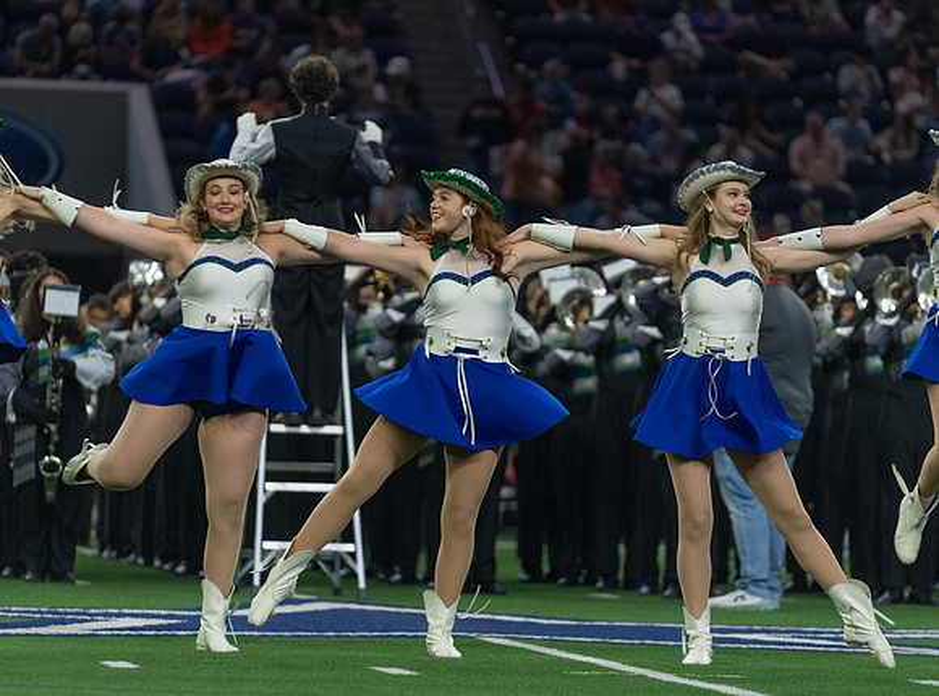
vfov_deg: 5.8
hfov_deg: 7.8
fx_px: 6924
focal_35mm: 256
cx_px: 391
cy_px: 351
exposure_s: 1/1000
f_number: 2.8
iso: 2500
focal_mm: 200
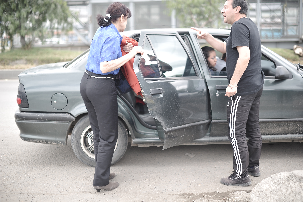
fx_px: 421
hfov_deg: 39.6
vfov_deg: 27.0
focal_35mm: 50
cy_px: 101
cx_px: 152
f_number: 1.8
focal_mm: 50
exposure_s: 1/1000
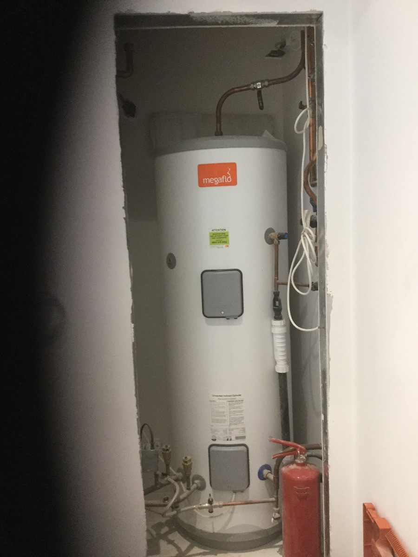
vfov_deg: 58.4
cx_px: 209
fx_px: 499
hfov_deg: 45.4
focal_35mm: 31
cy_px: 278
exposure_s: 1/33
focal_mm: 3.3
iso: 160
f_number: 2.4
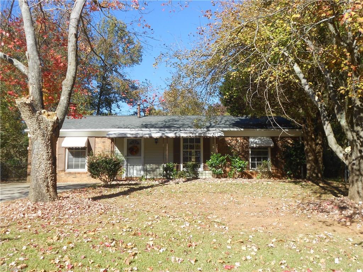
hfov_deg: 56.8
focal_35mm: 32
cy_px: 136
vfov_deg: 44.2
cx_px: 182
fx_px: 336
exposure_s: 1/400
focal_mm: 5.8
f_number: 3.6
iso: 80
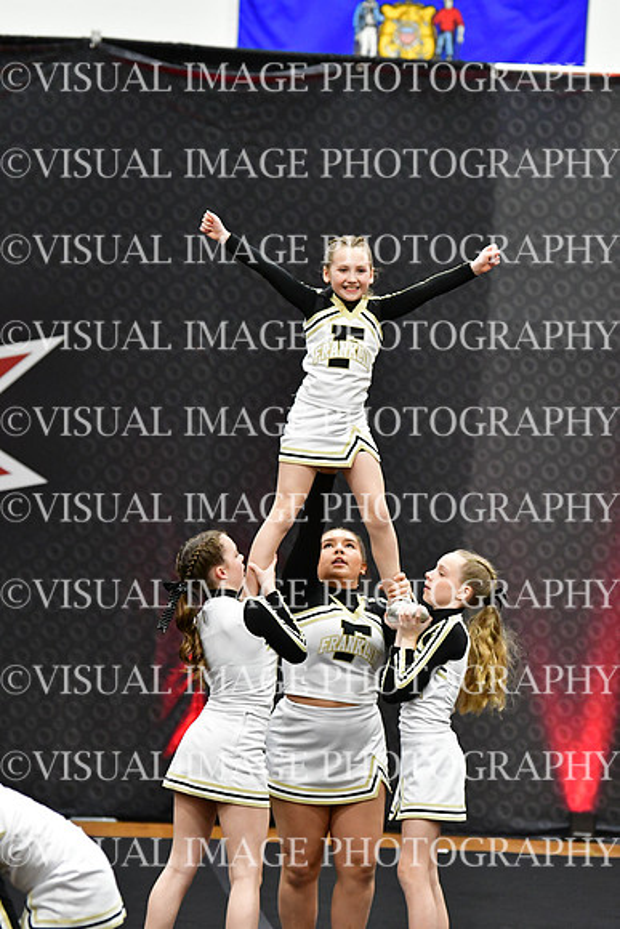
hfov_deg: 5.9
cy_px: 464
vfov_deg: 8.9
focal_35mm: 232
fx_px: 5989
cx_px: 310
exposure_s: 1/500
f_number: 3.2
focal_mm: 155
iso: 5000
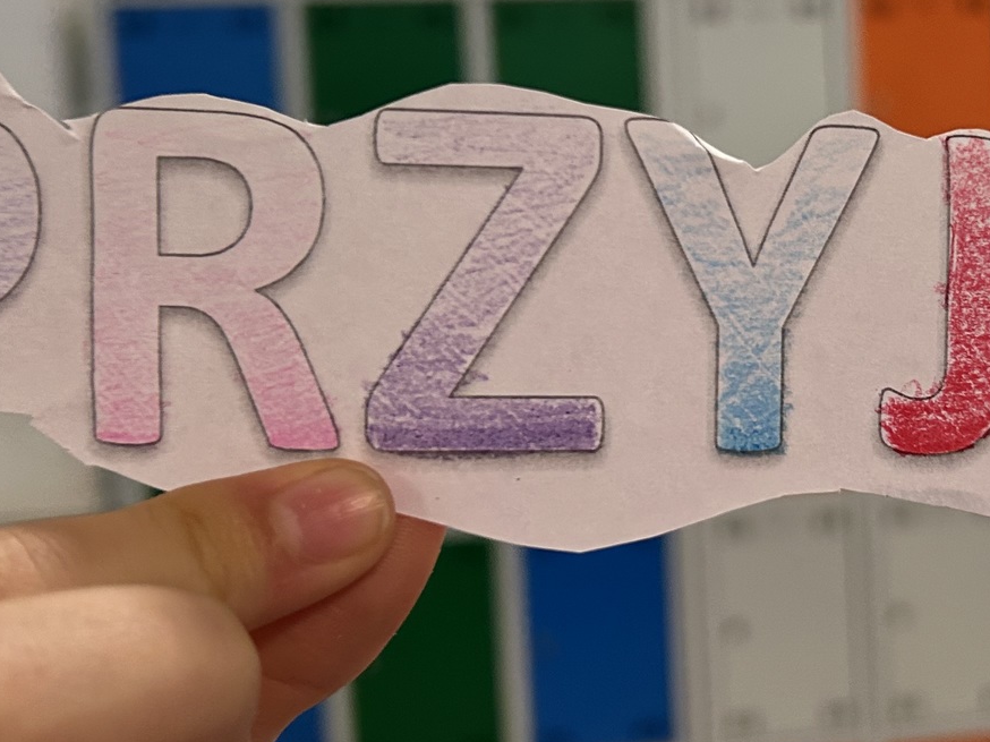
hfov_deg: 31.4
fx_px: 1715
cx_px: 784
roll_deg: +2.1
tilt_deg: -4.7
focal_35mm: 60
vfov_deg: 24.4
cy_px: 304
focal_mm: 5.7
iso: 160
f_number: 1.5
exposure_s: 1/60
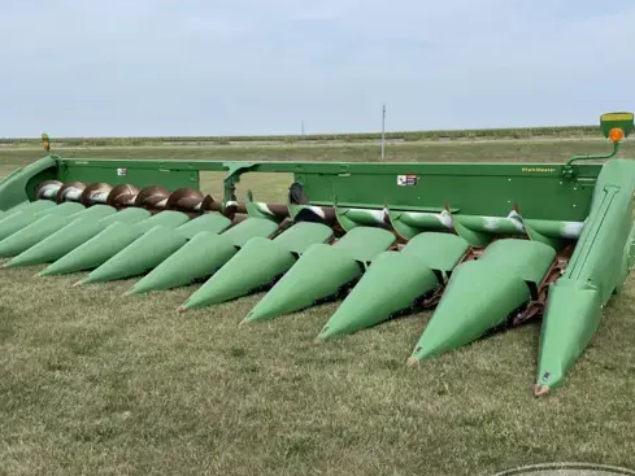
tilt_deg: -7.2
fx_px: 624
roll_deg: +0.5
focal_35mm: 34
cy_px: 240
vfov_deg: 41.8
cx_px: 283
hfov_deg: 53.8
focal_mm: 4.2
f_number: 1.6
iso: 32
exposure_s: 1/3205
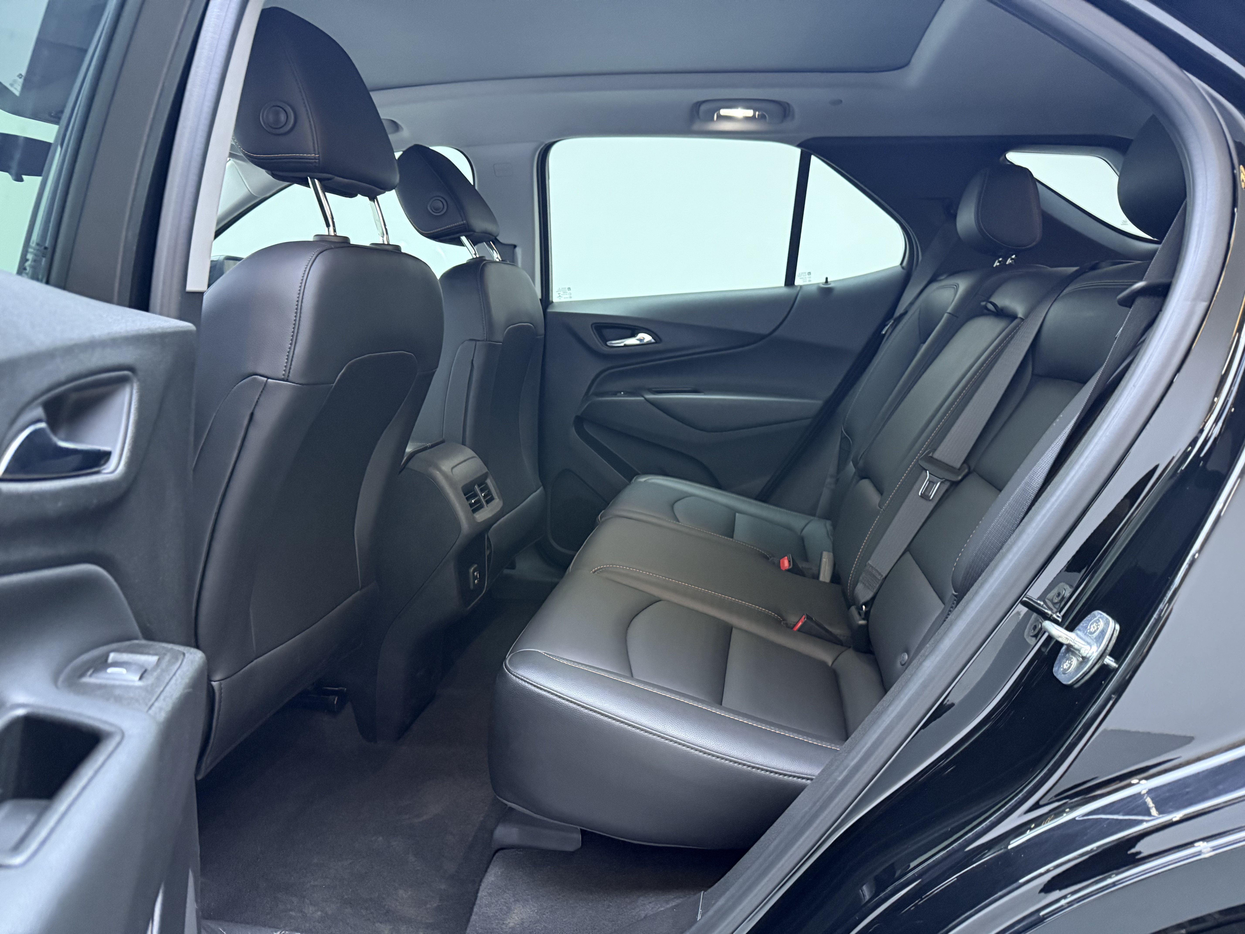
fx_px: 863
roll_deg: +0.4
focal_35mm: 24
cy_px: 467
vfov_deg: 56.8
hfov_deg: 71.6
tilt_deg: -9.1
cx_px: 622
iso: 640
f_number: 1.78
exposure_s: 1/50
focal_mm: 6.76
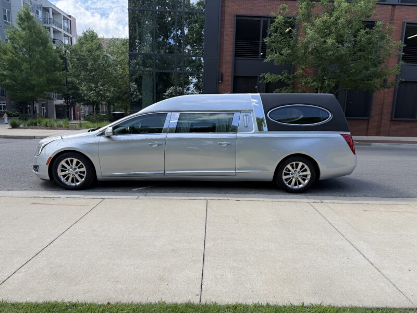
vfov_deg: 56.8
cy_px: 156
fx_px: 289
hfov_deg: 71.6
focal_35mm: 24
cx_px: 208
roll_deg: -1.9
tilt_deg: -9.5
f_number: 1.78
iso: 80
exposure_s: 1/1553
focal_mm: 6.76
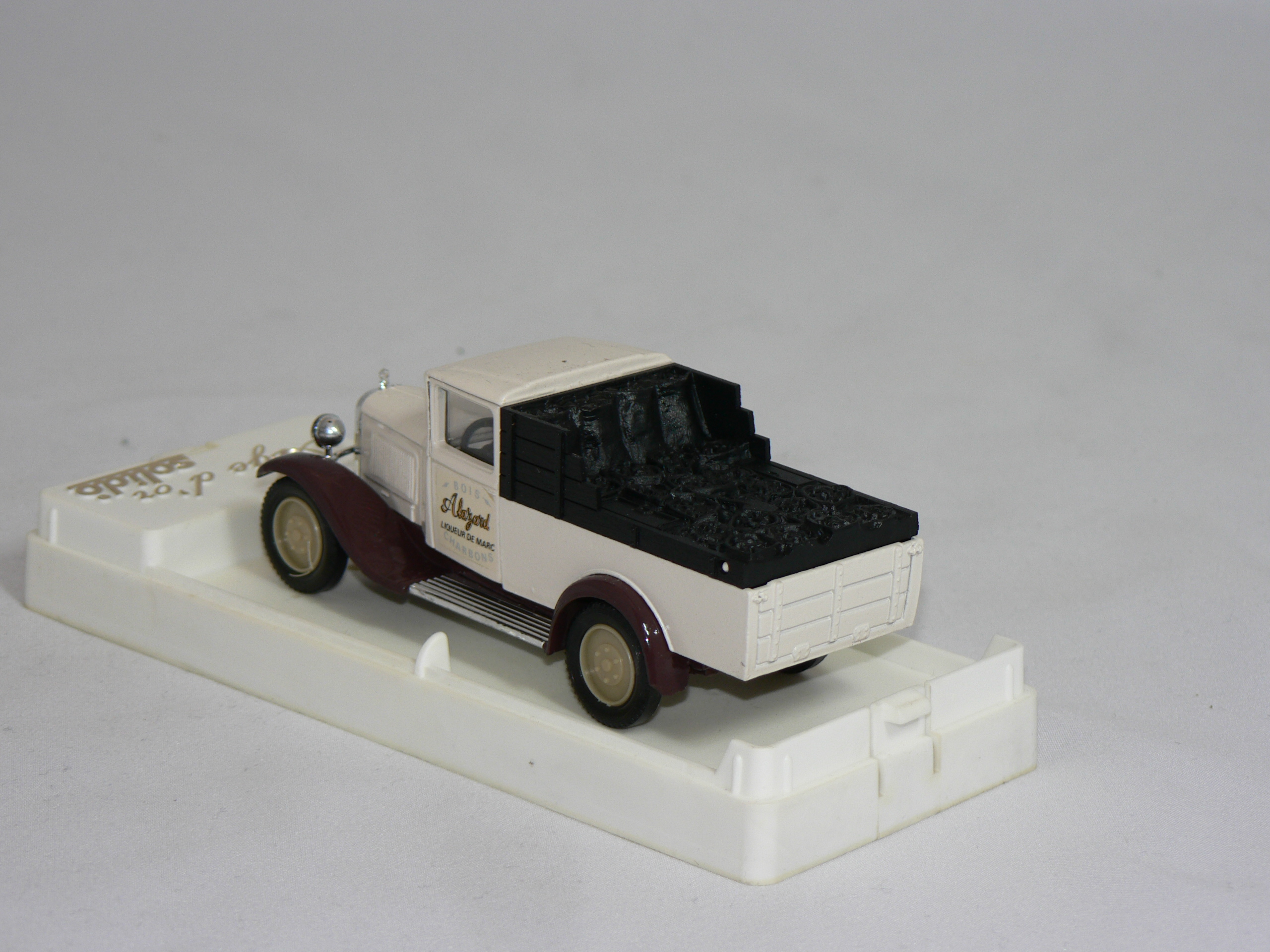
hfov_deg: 16.6
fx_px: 4366
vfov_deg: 12.5
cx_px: 635
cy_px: 476
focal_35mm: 119
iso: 80
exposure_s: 1/60
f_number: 3.2
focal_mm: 19.9
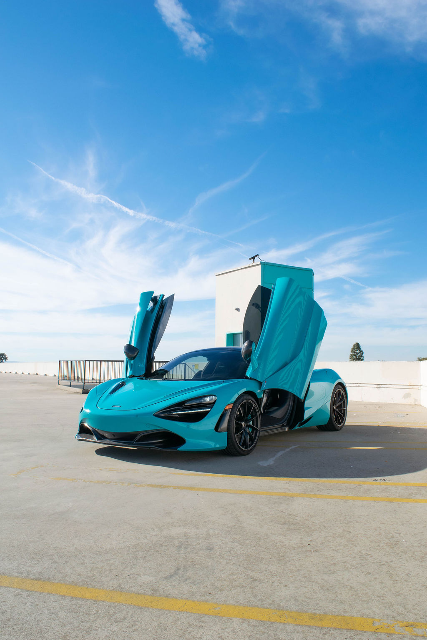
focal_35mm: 30
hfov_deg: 43.6
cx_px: 214
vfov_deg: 61.9
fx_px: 534
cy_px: 320
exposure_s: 1/500
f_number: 11
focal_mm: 20
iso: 200
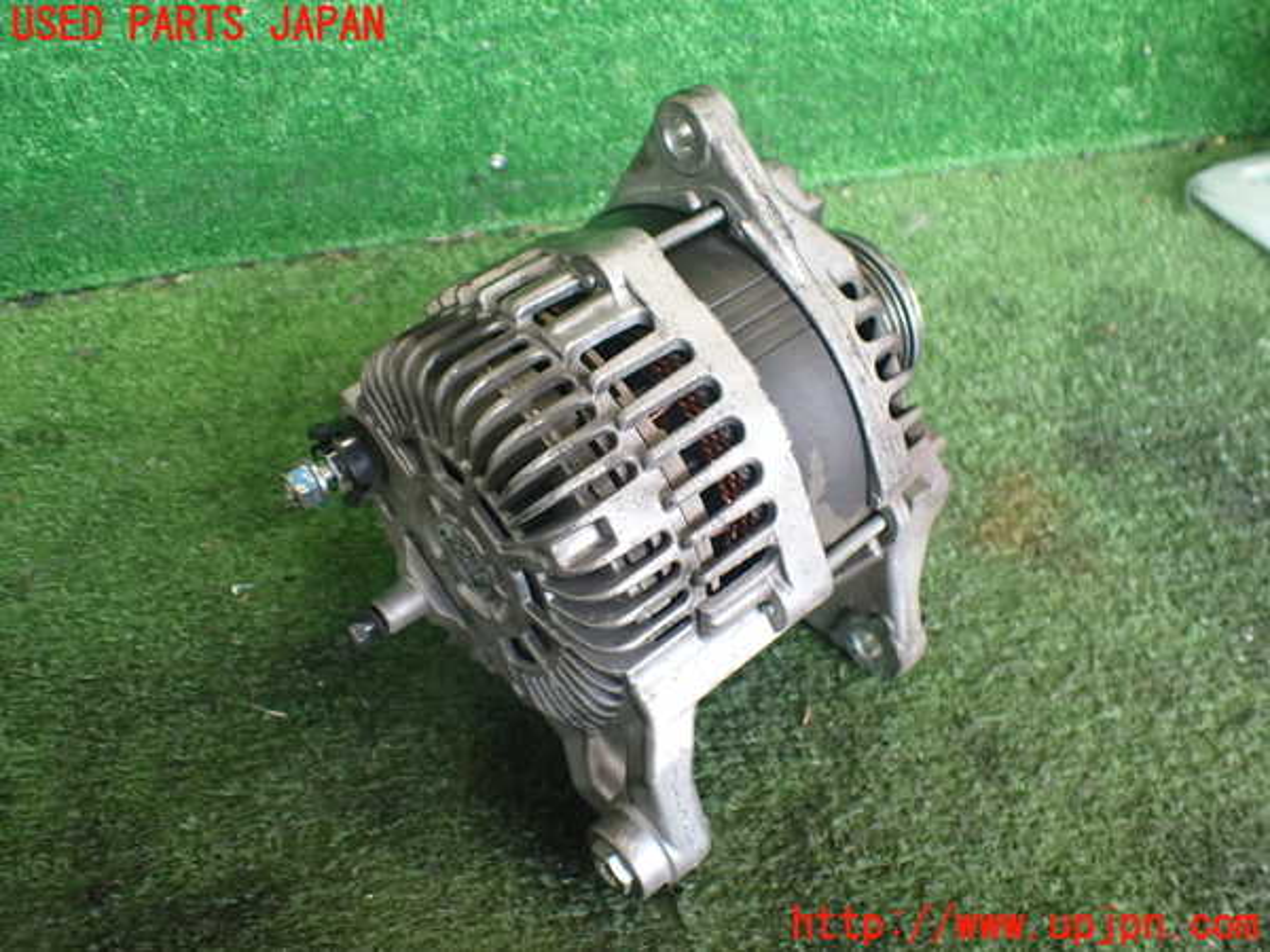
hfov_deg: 60.0
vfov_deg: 46.8
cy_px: 476
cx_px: 635
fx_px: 1101
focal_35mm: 30
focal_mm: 5.4
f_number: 2.3
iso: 400
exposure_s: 1/125
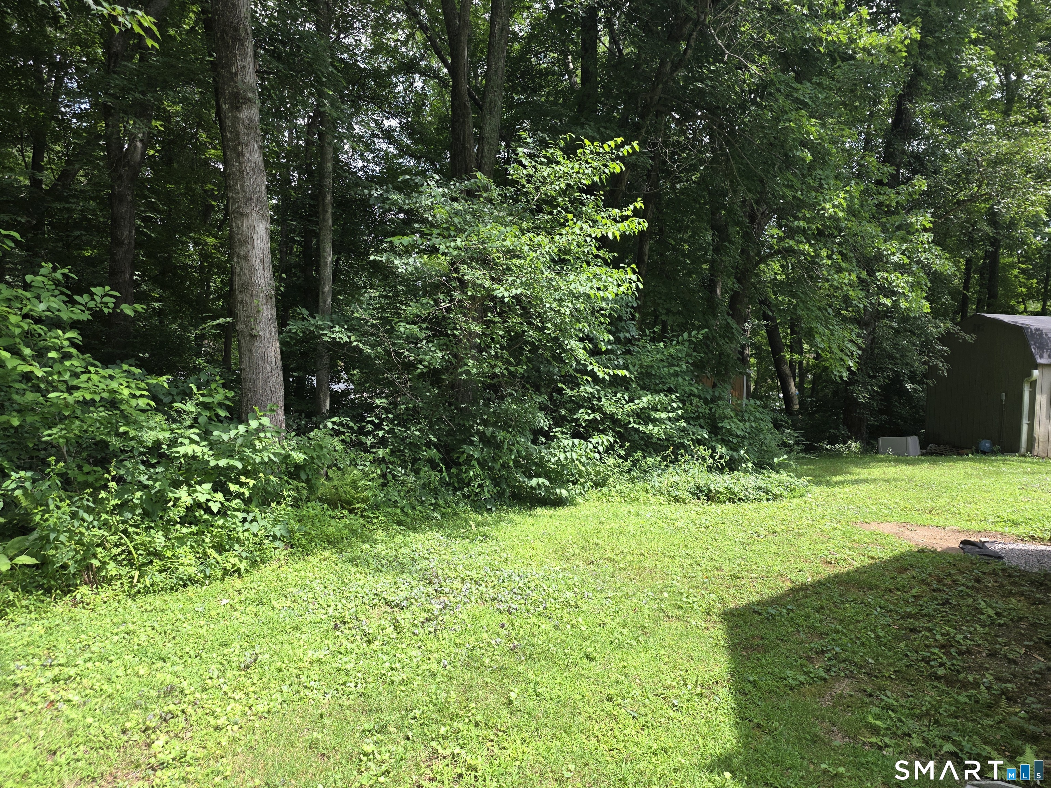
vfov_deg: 58.9
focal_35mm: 23
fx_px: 698
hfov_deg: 73.9
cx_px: 526
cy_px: 394
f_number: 1.7
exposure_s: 1/359
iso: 50
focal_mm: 6.3
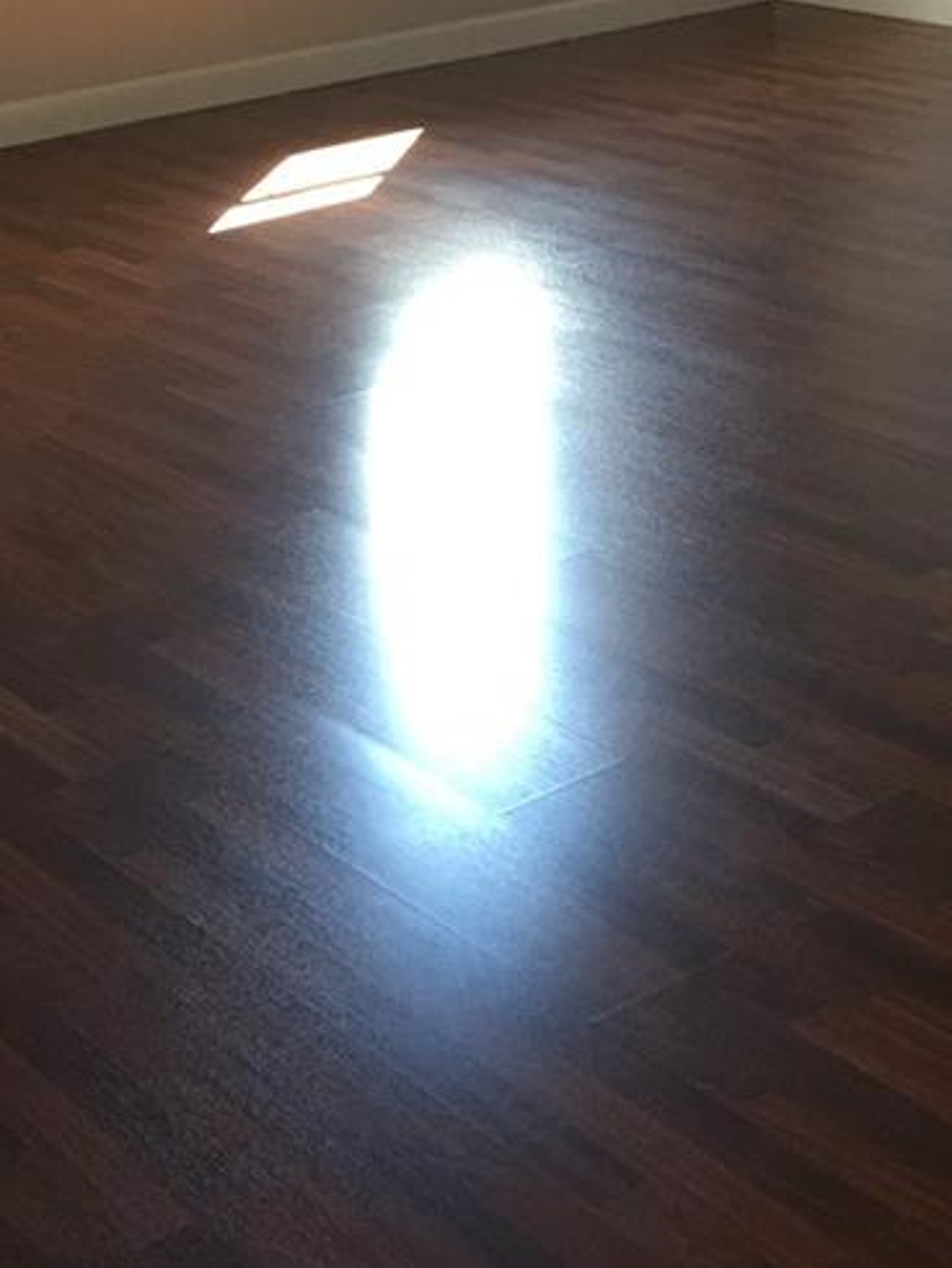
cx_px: 543
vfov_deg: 25.0
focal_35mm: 71
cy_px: -212
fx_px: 2601
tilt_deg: -4.0
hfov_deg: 20.7
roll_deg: +1.0
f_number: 2.2
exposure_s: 1/15
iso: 32
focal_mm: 4.15
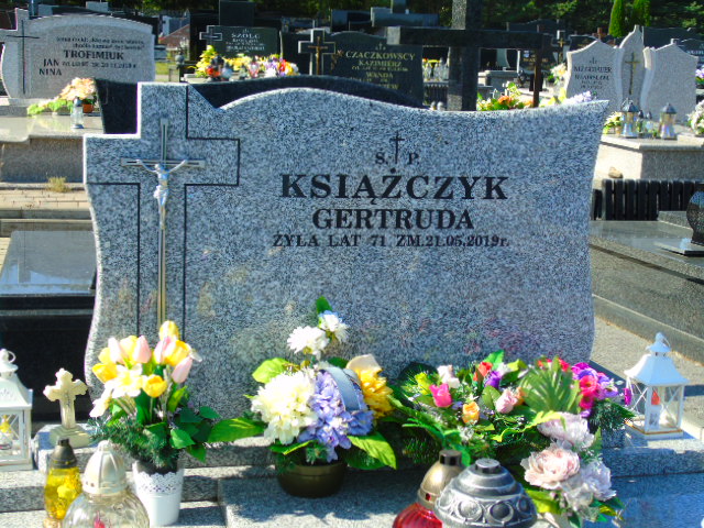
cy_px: 264
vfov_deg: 27.0
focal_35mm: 54
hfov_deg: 35.5
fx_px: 1098
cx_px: 352
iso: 80
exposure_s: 1/250
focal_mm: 9.6
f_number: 4.3
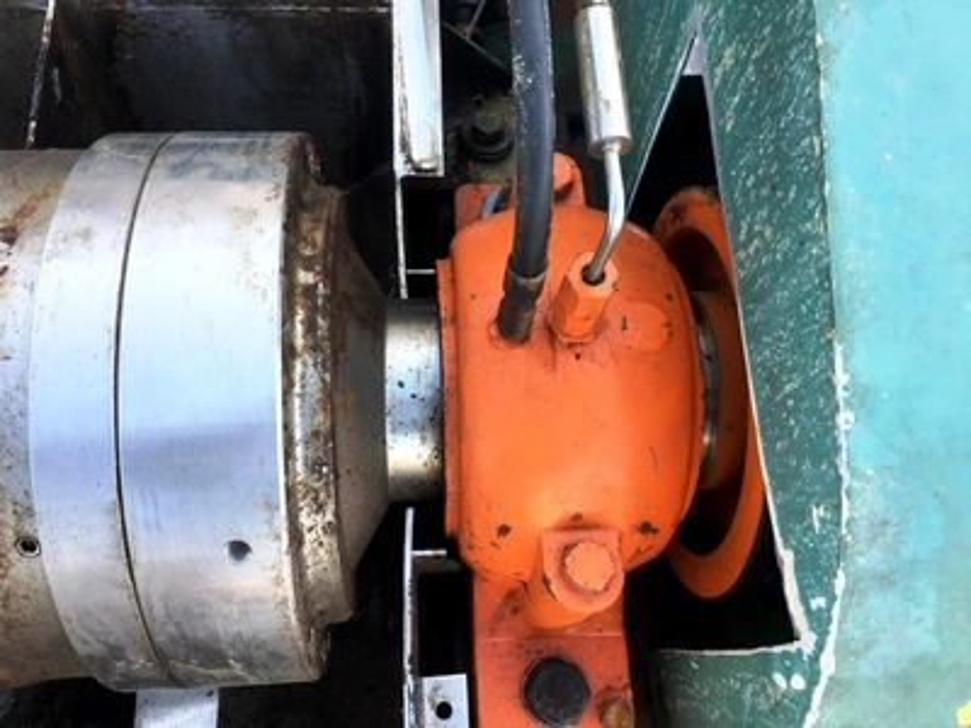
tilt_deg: -67.3
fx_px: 813
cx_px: 486
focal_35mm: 29
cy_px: 364
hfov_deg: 61.7
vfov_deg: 48.2
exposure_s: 1/295
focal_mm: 4.15
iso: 25
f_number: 2.2
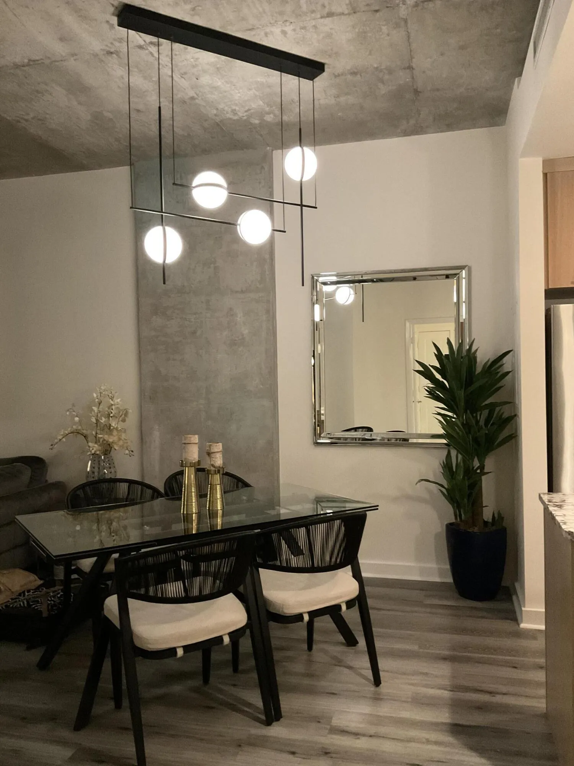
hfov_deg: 48.2
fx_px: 641
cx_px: 287
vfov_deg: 61.7
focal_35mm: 29
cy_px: 383
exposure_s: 1/24
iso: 500
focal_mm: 3
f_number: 1.8
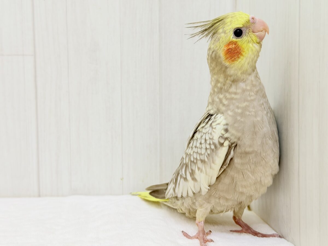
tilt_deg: -4.9
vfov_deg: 30.3
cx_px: 164
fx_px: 455
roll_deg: +1.0
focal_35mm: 48
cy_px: 123
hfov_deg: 39.7
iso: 160
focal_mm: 6.76
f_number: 1.78
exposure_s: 1/50
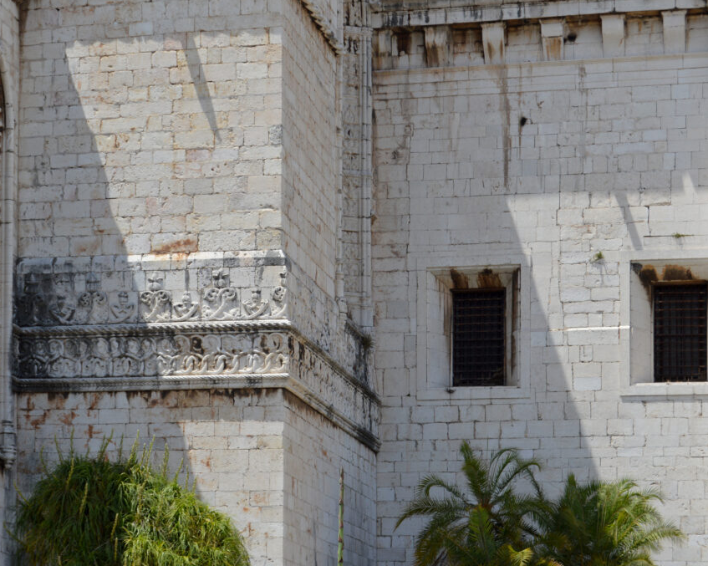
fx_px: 1960
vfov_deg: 16.4
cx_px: 344
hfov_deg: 20.5
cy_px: 282
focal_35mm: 94
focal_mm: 55
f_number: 8
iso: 100
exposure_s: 1/250
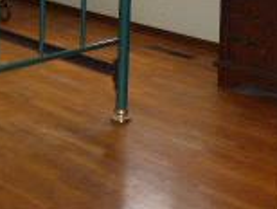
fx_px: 665
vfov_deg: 16.0
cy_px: -123
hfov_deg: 22.9
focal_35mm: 83
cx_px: 29
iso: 400
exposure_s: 1/60
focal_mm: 3.58
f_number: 2.8
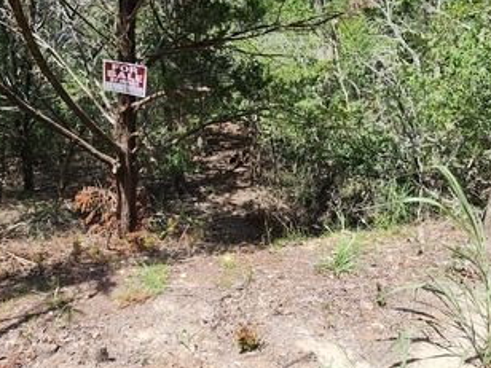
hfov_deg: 65.3
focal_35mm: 27
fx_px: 383
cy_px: 110
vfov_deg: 50.0
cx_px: 231
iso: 50
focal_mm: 2.2
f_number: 2.2
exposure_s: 1/1041
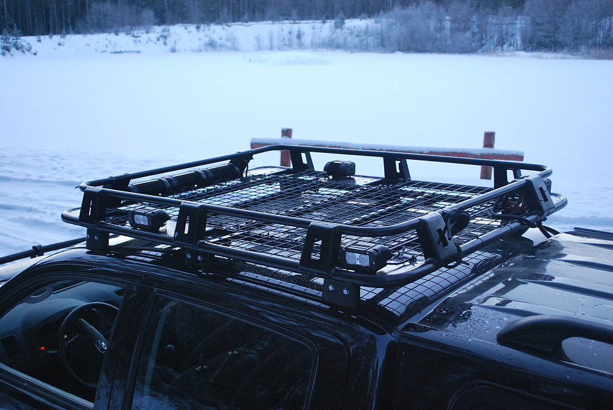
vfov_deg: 30.9
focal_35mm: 44
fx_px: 741
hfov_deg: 44.9
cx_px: 306
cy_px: 205
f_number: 4.8
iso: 1000
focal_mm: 29
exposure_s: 1/30
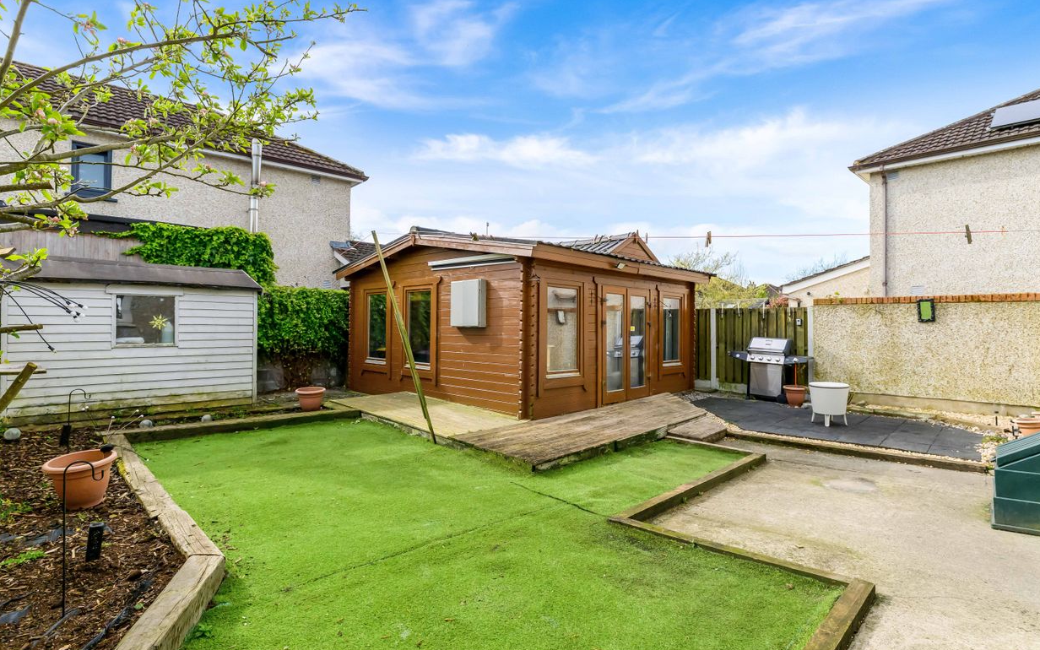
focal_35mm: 18
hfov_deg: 91.1
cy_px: 317
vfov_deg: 65.0
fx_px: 510
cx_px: 536
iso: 640
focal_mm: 17
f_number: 6.3
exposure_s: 1/800
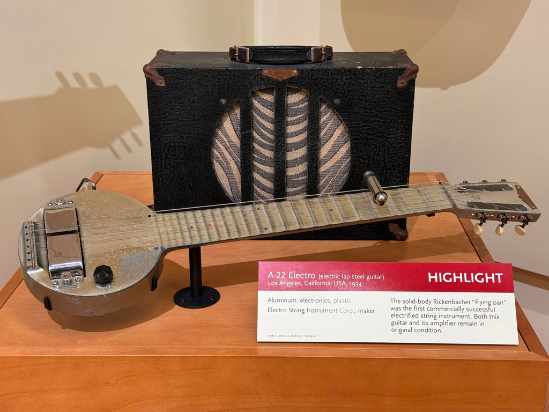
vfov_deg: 30.3
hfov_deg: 39.7
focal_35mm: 48
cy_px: 206
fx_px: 761
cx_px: 274
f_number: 1.8
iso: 160
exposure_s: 1/60
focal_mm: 6.8
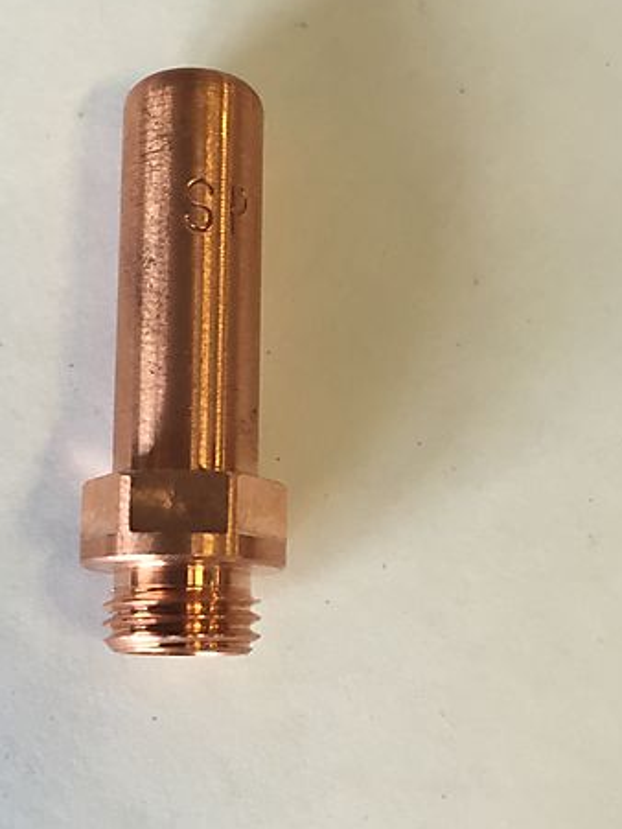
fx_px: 1388
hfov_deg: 25.2
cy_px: 453
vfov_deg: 33.2
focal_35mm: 58
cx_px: 224
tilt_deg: -83.5
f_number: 2.2
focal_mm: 4.15
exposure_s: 1/33
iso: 32
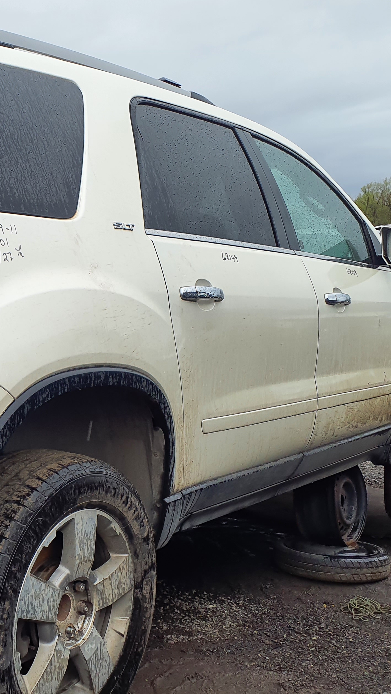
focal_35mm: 48
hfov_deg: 23.0
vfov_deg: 42.9
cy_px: 369
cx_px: -70
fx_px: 885
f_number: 1.9
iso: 40
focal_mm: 3.58
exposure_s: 1/304
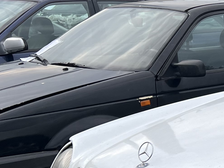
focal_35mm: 106
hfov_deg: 15.8
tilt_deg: -9.8
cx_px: 406
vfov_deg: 13.8
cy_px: 156
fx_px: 686
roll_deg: -0.6
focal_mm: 5.7
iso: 50
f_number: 1.5
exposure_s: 1/1468
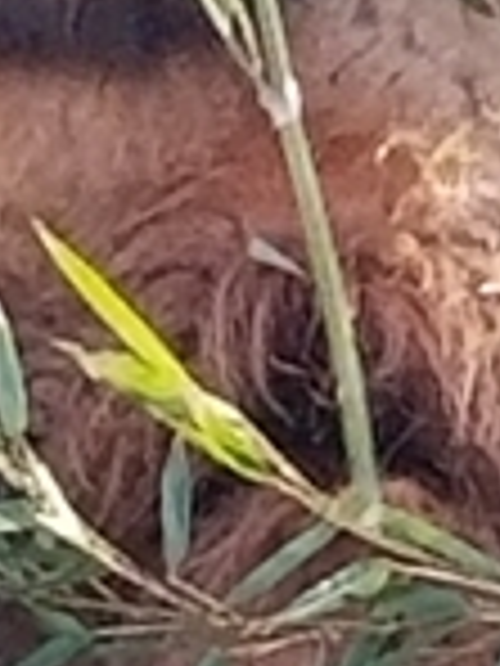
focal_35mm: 141
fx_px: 2716
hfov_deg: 10.5
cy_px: 4
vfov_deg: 13.8
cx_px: 279
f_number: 1.7
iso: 50
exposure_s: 1/176
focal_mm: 4.25
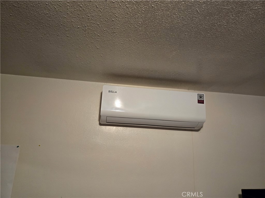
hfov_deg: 73.9
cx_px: 132
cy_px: 99
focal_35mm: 23
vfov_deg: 58.9
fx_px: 176
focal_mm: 5.4
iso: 500
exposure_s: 1/60
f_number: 1.8
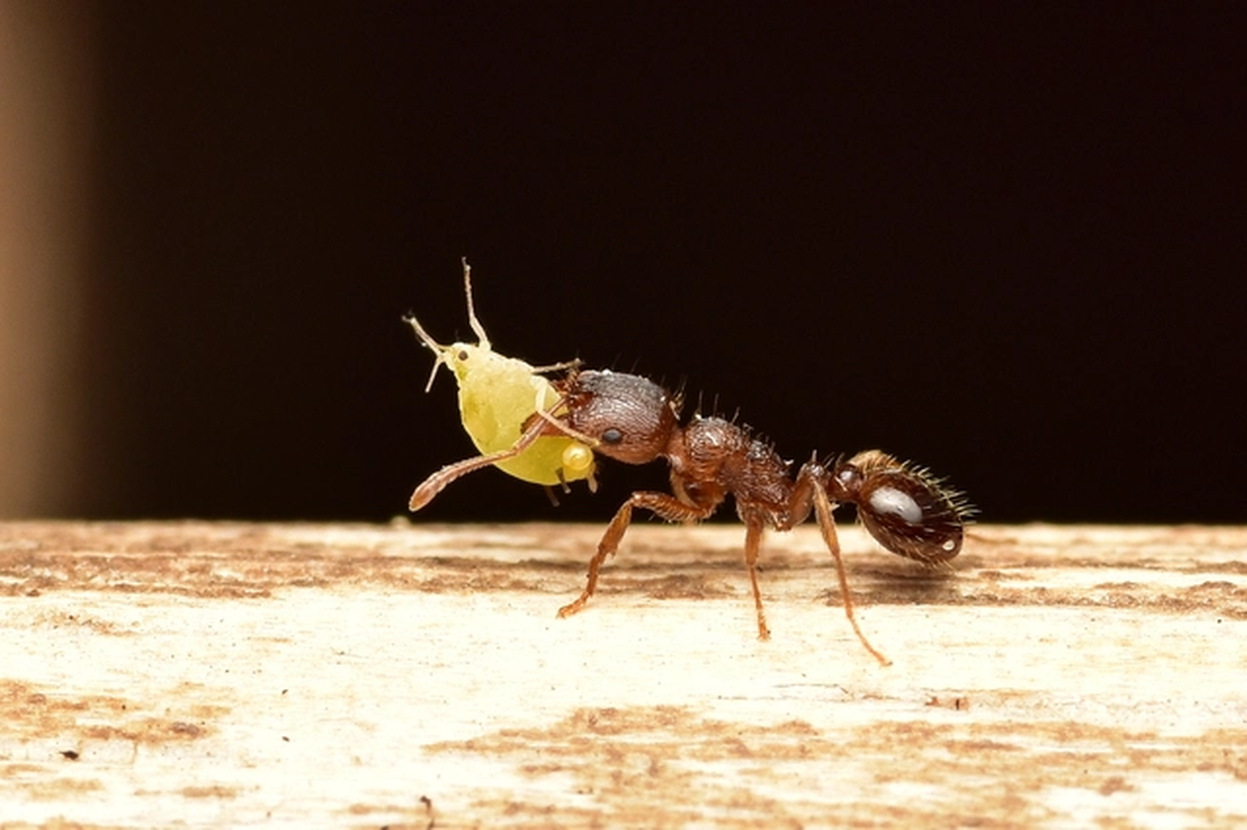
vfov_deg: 8.7
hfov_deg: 13.0
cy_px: 415
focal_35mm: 158
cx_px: 624
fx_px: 5453
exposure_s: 1/200
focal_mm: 105
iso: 200
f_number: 18
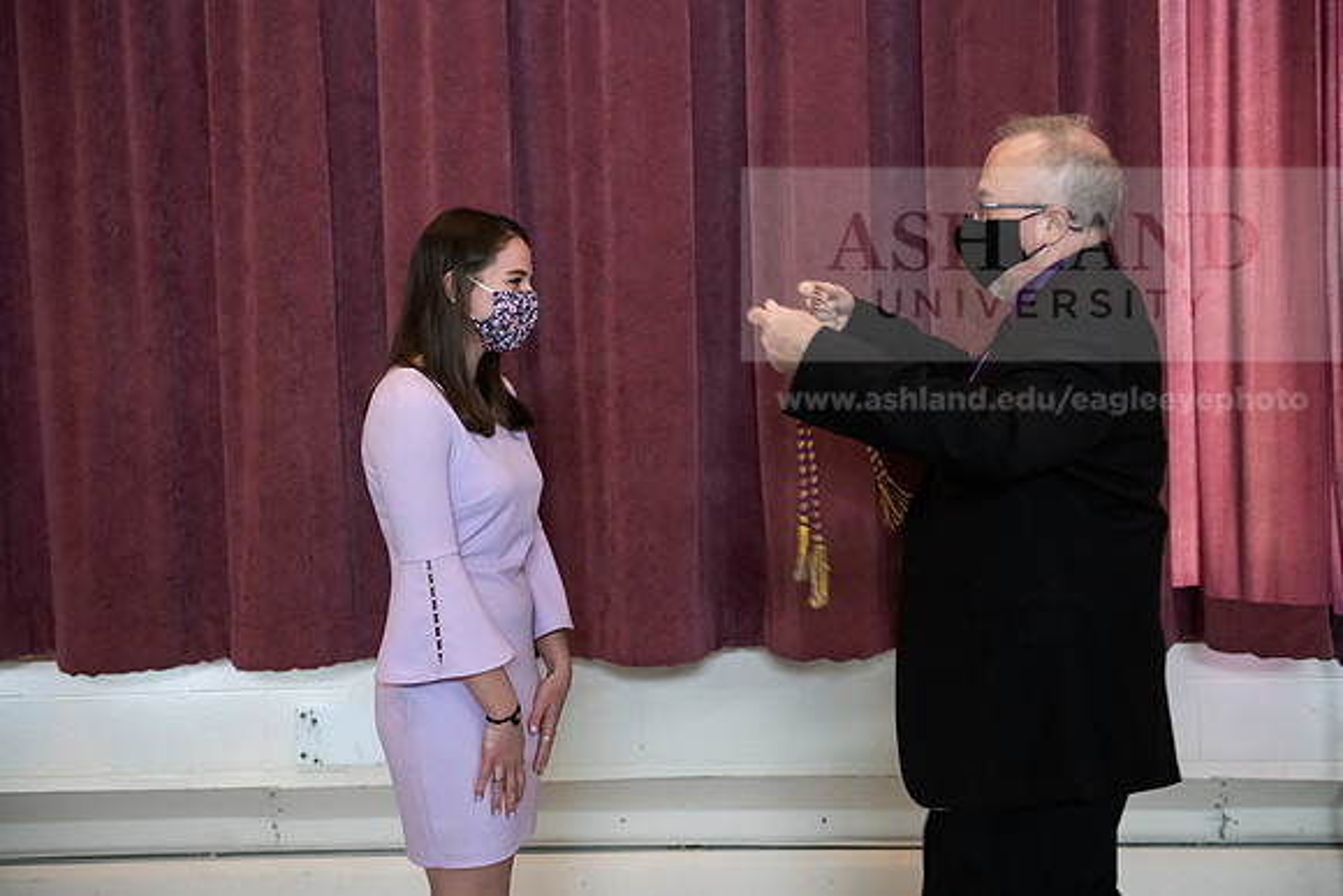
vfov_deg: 28.1
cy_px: 448
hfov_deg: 41.1
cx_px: 672
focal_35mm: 48
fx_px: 1791
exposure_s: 1/200
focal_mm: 48
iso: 2500
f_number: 3.5
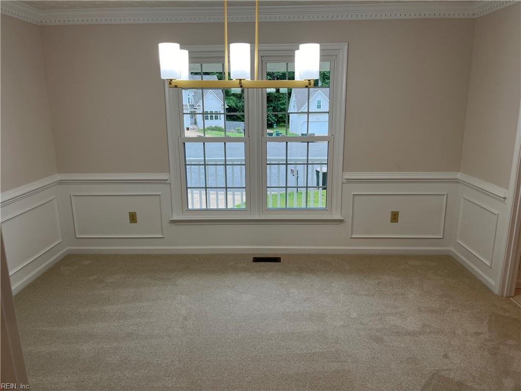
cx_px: 260
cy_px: 196
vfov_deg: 53.1
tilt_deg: -13.4
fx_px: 391
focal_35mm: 26
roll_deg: +0.8
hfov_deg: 67.3
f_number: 1.6
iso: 50
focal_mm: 5.1
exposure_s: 1/120
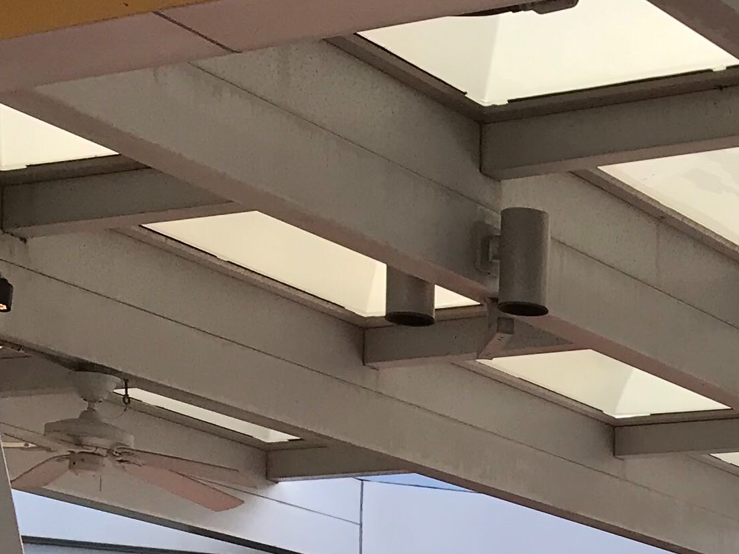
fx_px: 2199
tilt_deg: +3.3
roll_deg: -1.3
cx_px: 1163
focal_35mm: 103
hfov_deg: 17.0
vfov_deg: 13.5
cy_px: 834
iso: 20
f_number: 1.8
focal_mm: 3.99
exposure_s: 1/939
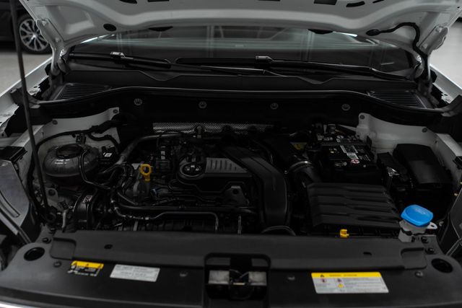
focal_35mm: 28
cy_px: 154
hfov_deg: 65.5
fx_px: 359
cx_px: 231
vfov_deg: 46.4
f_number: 3.2
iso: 200
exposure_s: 1/50
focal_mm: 28
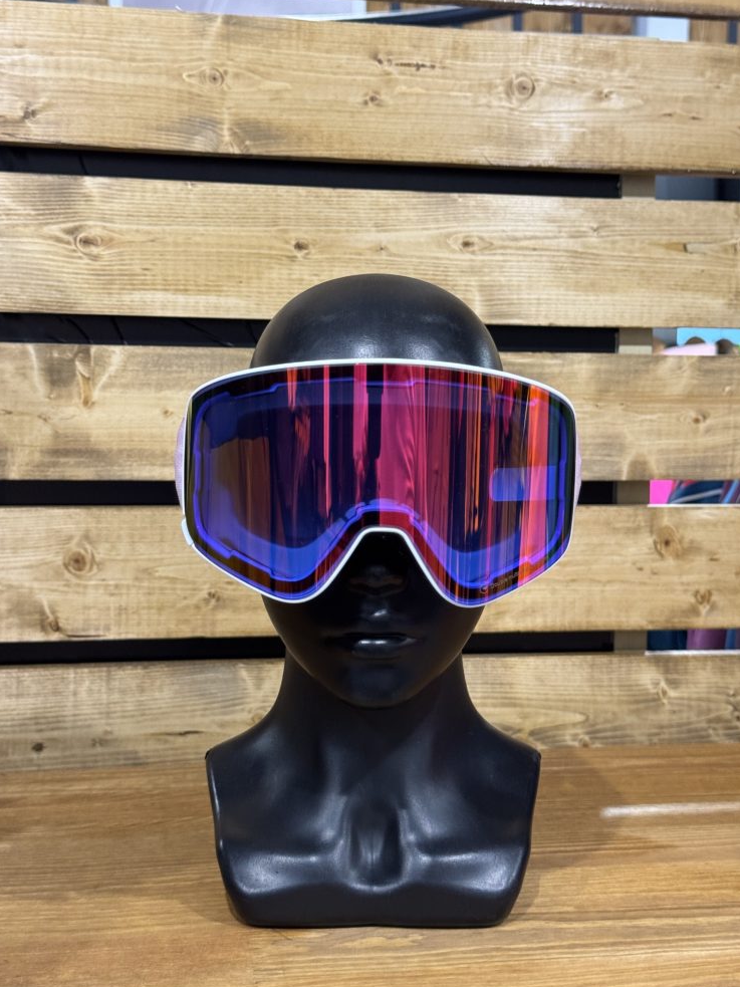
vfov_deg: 38.2
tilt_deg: -3.3
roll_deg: -0.2
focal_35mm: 50
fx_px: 1425
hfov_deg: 29.1
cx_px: 383
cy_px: 486
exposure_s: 1/33
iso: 200
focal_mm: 6.76
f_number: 1.78
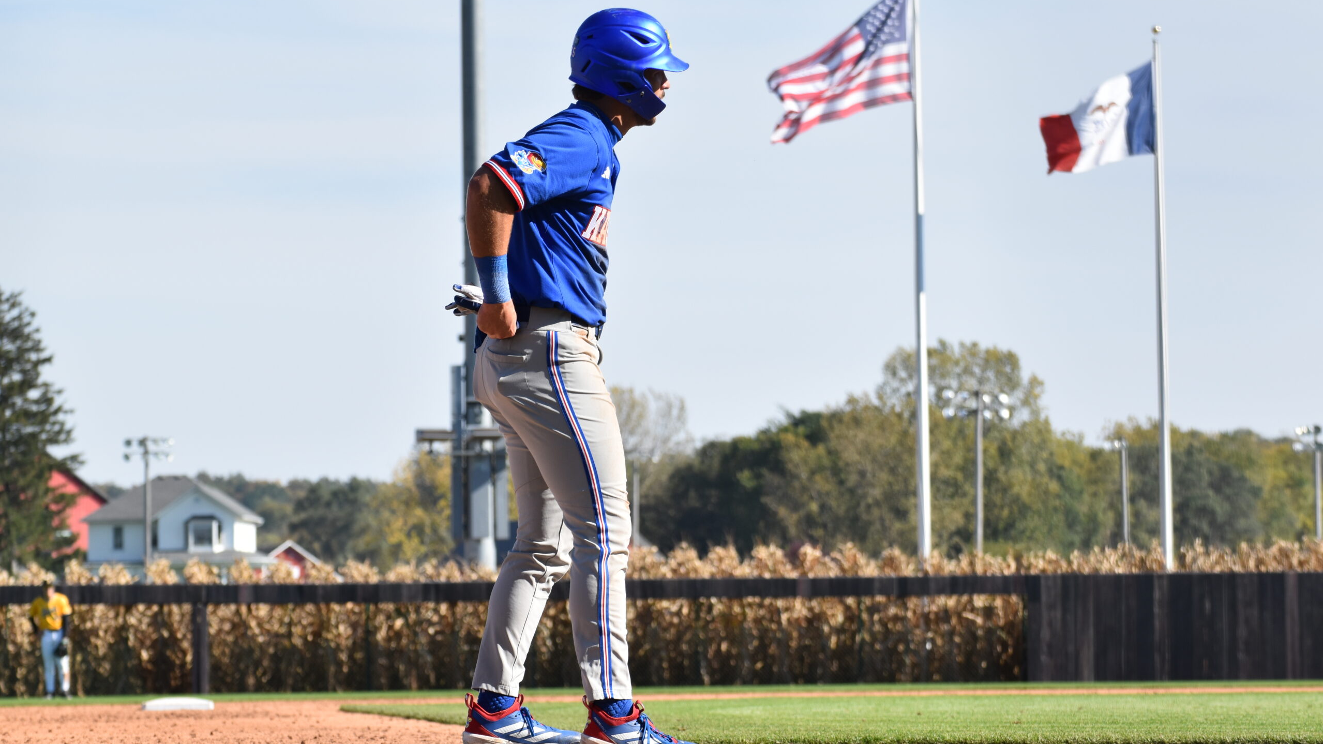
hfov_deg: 12.4
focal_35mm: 173
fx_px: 6069
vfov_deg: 7.0
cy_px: 322
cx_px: 662
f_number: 8
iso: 200
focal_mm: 110
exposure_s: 1/500
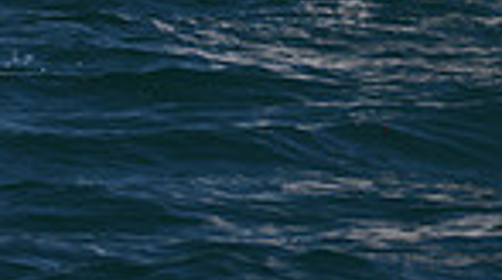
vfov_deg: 3.5
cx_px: 442
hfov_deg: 6.4
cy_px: -615
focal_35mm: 340
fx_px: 4517
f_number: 6.3
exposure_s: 1/800
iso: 250
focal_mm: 82
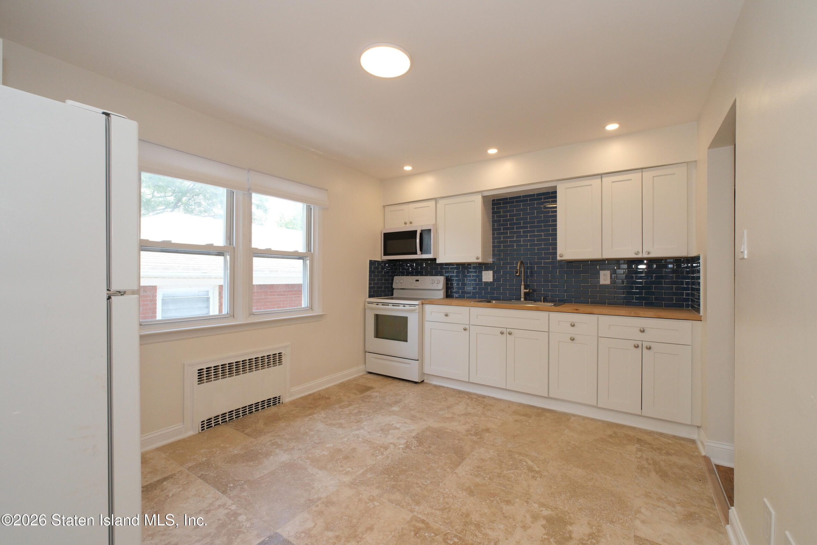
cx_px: 408
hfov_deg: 100.4
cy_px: 272
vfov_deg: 77.3
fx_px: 340
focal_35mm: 15
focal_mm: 10
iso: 1000
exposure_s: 1/160
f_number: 6.4
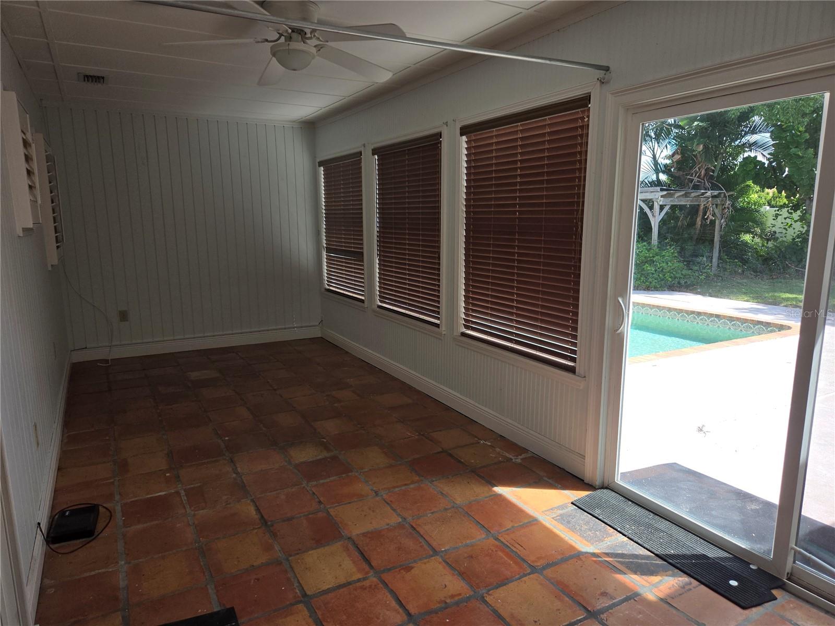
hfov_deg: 73.9
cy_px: 313
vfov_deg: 58.9
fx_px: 555
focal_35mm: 23
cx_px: 418
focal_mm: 5.4
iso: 25
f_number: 1.8
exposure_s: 1/279
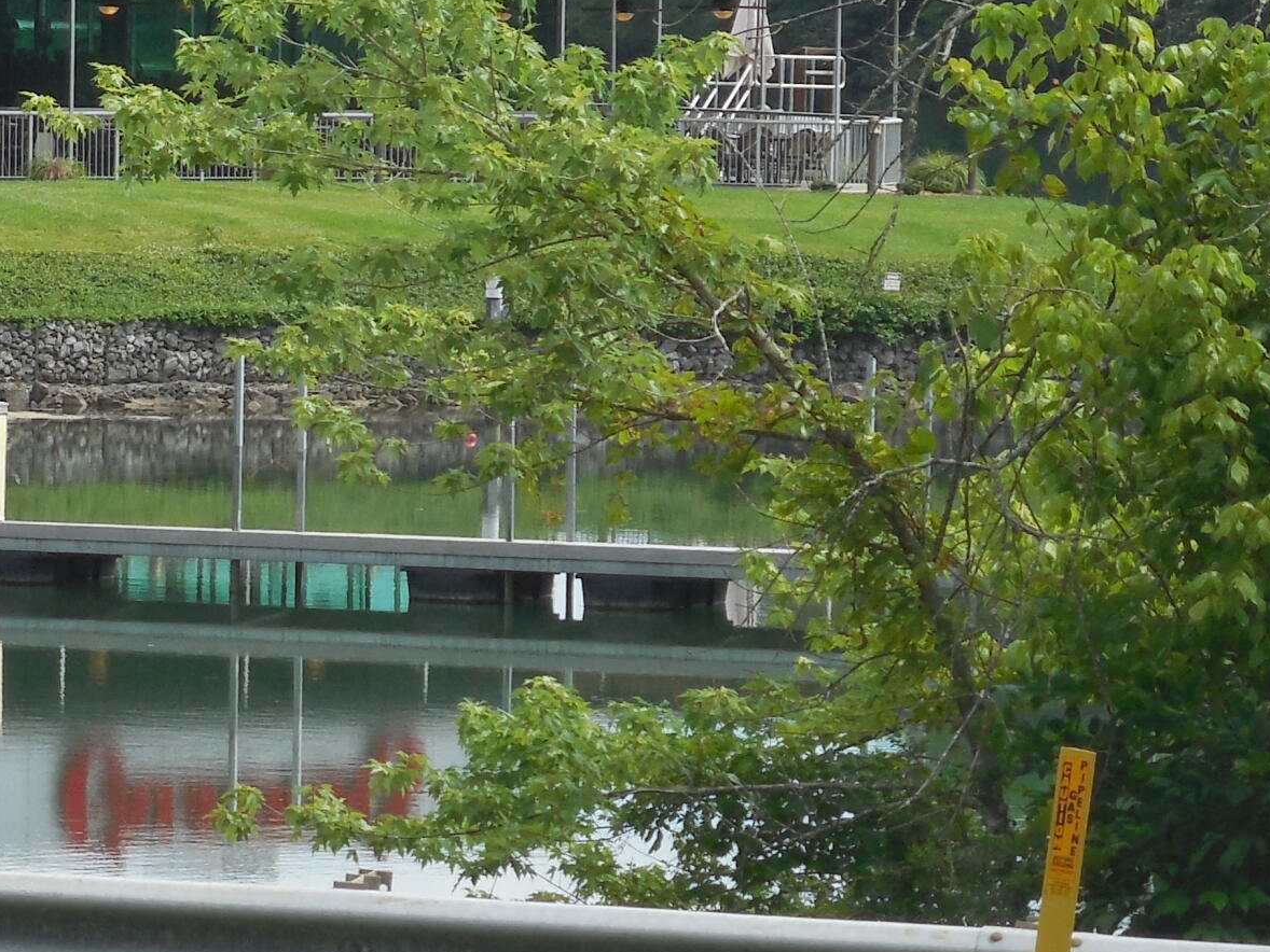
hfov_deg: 6.5
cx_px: -42
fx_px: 11119
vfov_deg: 4.9
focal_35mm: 303
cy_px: 327
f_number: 4.8
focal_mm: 21.5
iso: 125
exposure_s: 1/320
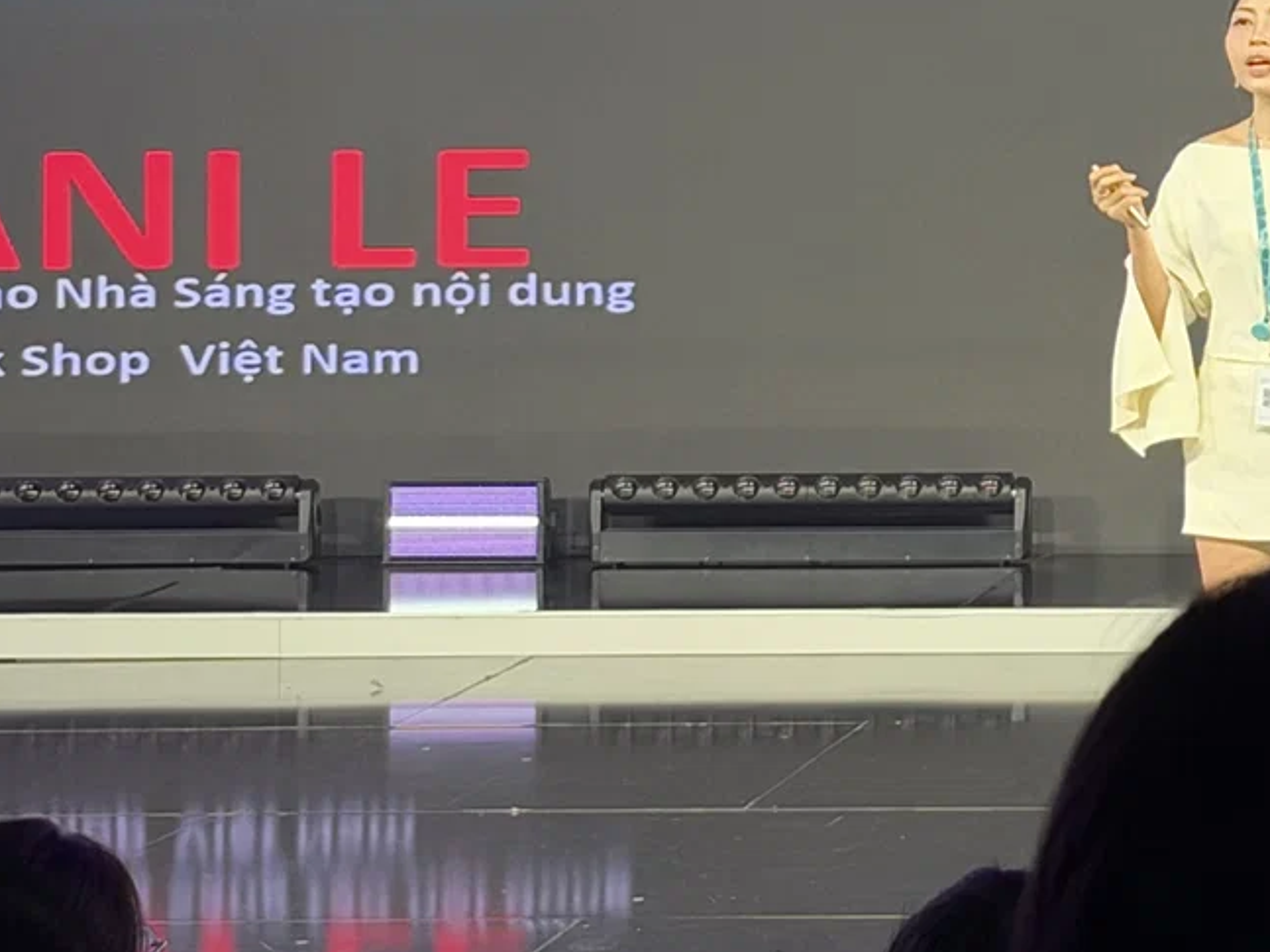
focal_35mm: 152
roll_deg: +0.6
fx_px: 5576
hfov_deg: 12.7
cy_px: -196
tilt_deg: +1.2
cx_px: 1453
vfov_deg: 9.6
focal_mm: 6.93
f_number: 1.8
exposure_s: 1/60
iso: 64
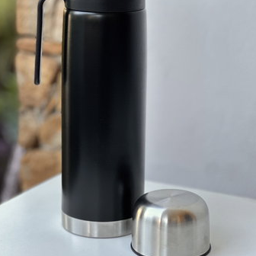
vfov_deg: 16.1
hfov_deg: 16.1
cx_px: 118
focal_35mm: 108
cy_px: 89
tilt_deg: -12.6
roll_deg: -0.1
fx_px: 904
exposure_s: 1/121
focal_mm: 9
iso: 100
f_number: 2.8
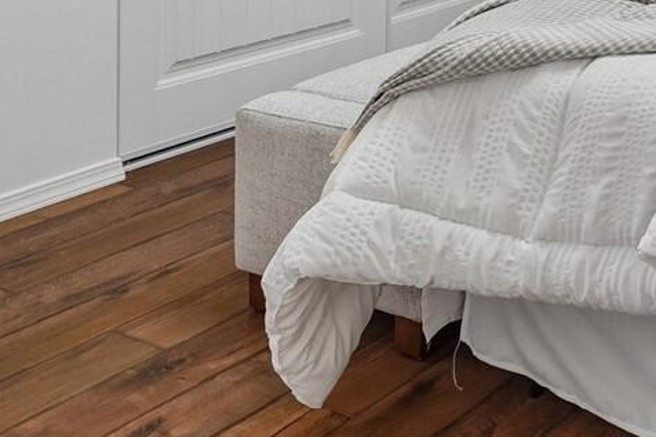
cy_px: -228
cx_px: 829
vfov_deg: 20.2
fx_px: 1038
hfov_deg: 29.1
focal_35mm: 57
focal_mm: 16
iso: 1600
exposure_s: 1/100
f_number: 8
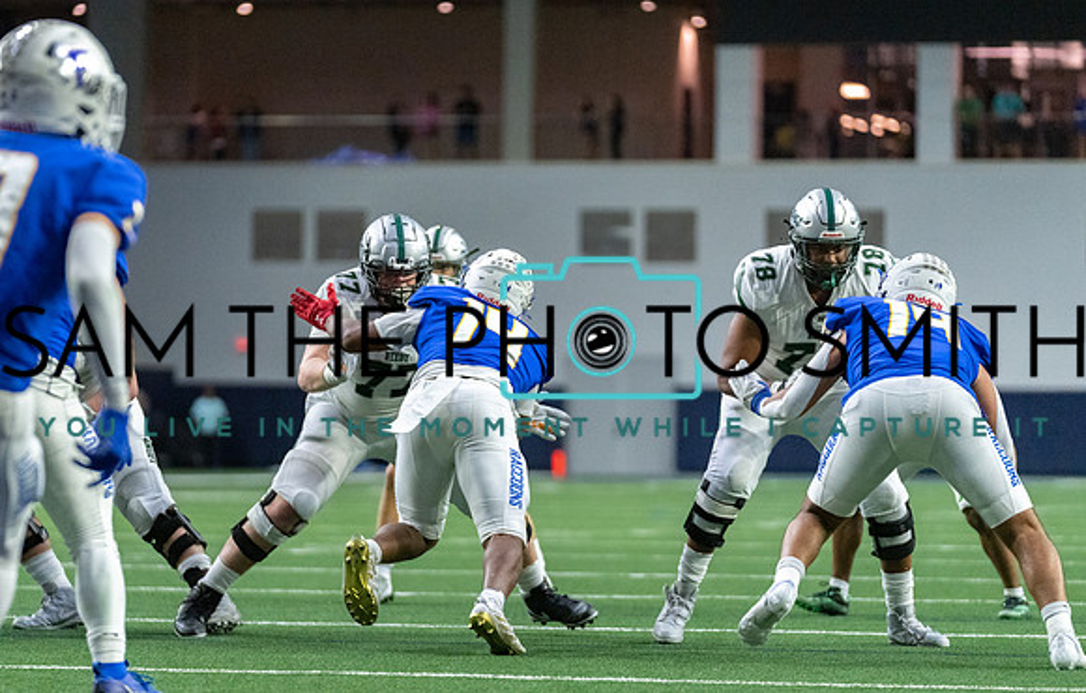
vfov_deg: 7.0
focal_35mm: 192
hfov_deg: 10.9
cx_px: 461
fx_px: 5702
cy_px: 339
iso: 5000
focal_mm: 158
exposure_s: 1/1250
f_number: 2.8
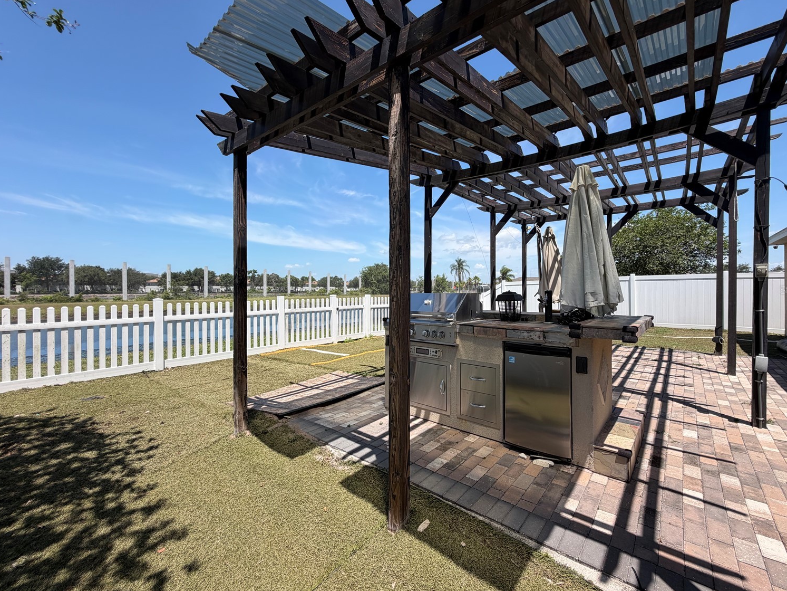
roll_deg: -0.7
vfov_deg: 81.7
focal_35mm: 15
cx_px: 408
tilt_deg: -0.3
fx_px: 341
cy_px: 290
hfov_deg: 98.1
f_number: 2.2
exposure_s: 1/770
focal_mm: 2.22
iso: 25
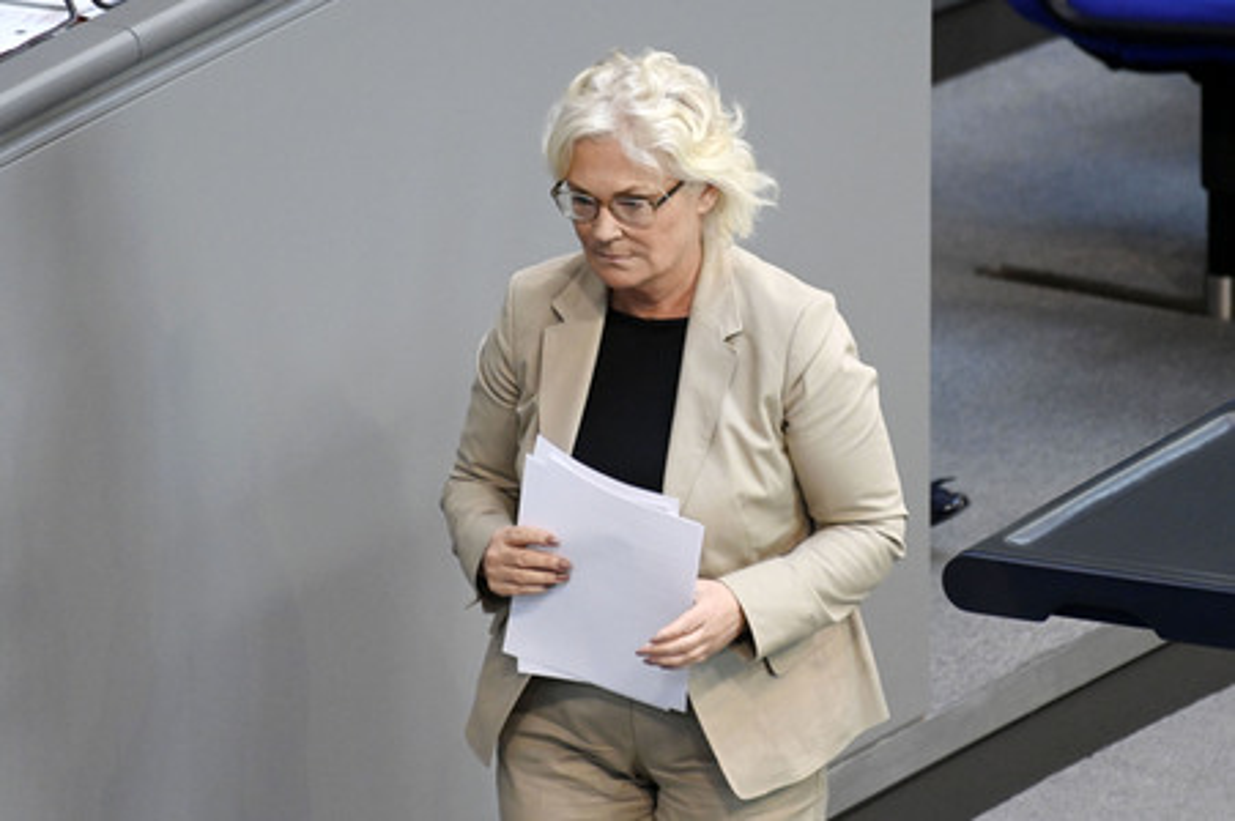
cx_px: 618
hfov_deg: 4.5
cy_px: 410
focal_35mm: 460
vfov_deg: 3.0
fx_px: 15769
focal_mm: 460
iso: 8000
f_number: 5.6
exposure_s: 1/500
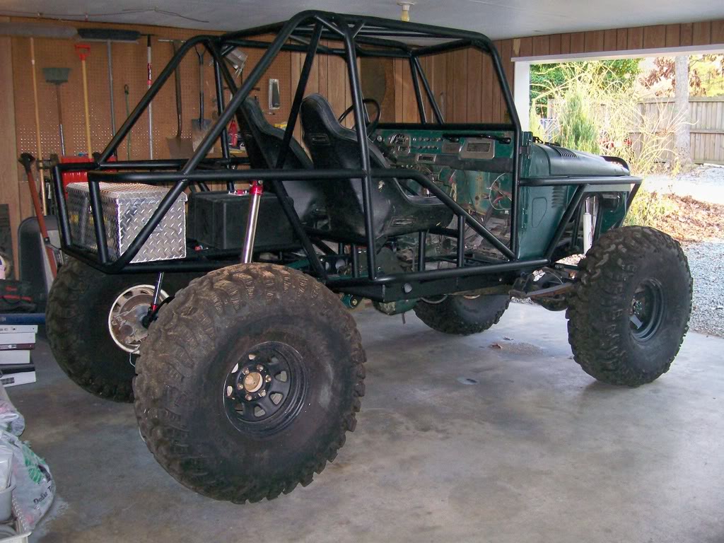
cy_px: 272
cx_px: 362
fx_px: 753
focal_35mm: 36
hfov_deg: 51.4
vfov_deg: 39.7
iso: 140
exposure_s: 1/64
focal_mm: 6
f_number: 2.7
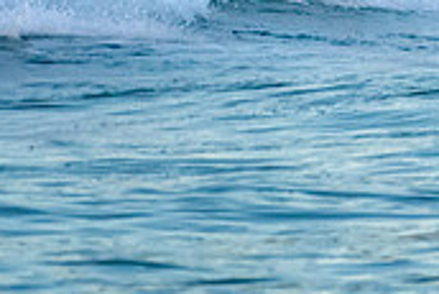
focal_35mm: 2061
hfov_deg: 1.0
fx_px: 25153
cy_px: -232
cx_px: 543
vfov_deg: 0.7
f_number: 5.6
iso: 3200
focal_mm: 500
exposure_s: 1/2000
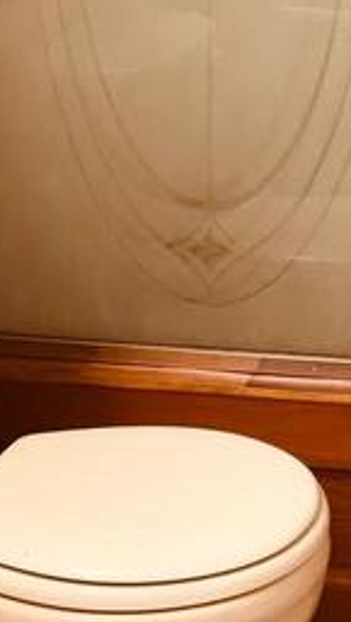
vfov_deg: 22.2
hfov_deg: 12.8
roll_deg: -1.0
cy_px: -51
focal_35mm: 91
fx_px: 1502
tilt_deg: -7.5
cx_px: 487
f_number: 1.8
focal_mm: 3.99
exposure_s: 1/24
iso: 40
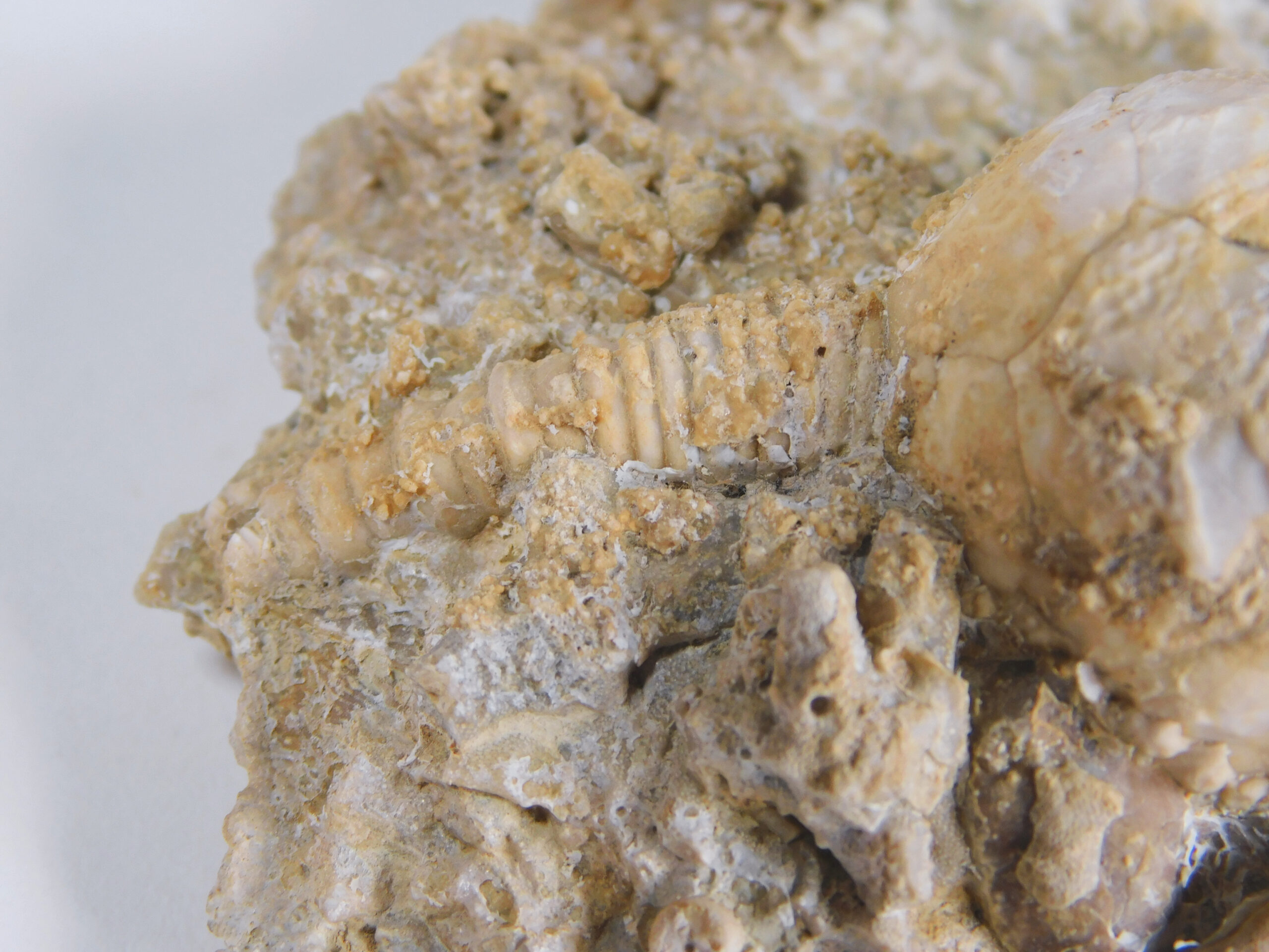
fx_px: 4912
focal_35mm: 134
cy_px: 476
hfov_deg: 14.7
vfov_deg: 11.1
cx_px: 634
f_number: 5
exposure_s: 1/100
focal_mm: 23.7
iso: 125
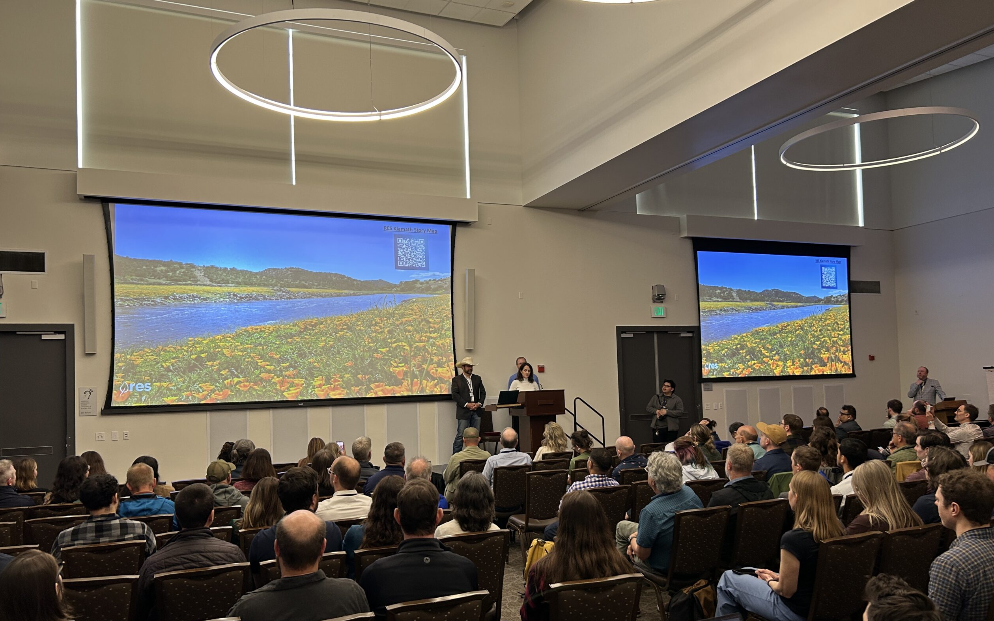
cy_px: 347
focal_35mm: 28
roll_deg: +2.1
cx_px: 490
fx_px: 759
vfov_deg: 44.5
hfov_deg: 66.5
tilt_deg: +2.8
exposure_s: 1/60
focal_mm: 5.7
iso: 100
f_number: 1.5
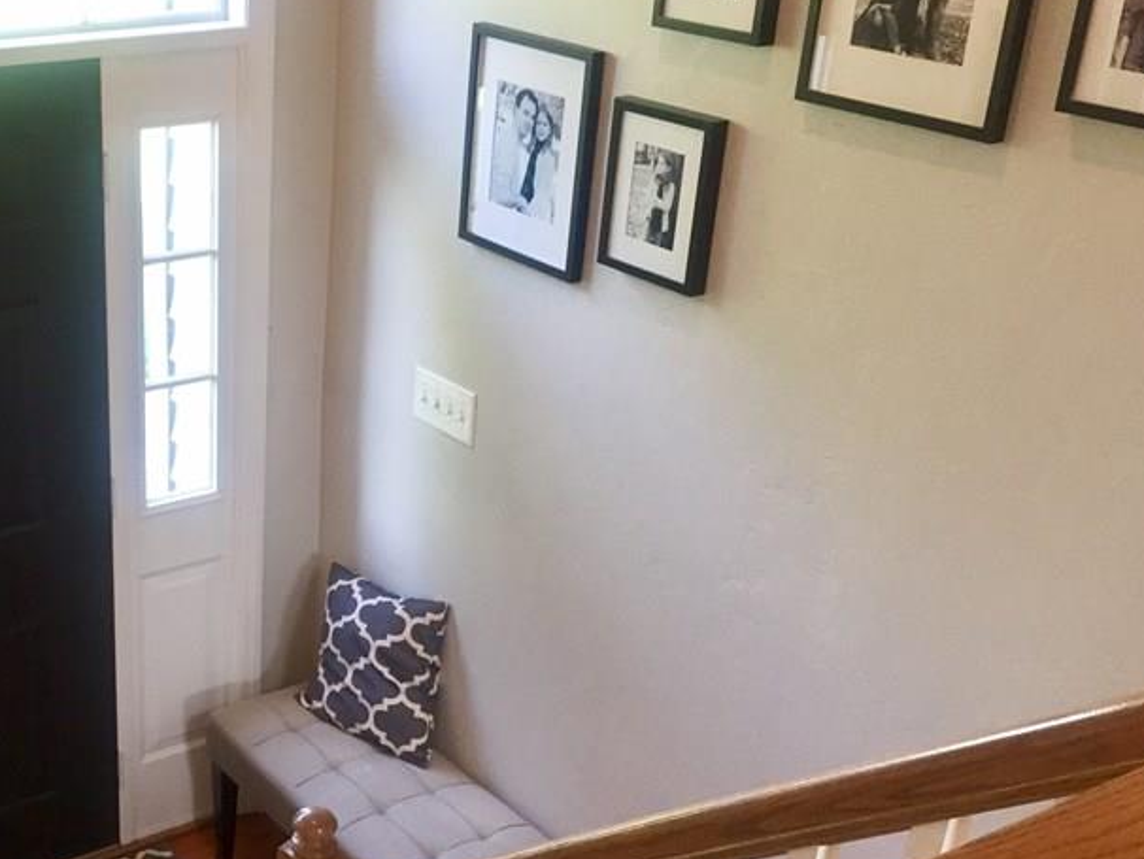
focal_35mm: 49
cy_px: 519
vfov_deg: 29.6
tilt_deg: -25.3
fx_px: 1620
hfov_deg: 37.6
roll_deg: -0.5
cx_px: 236
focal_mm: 4.15
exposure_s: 1/30
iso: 50
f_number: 2.2
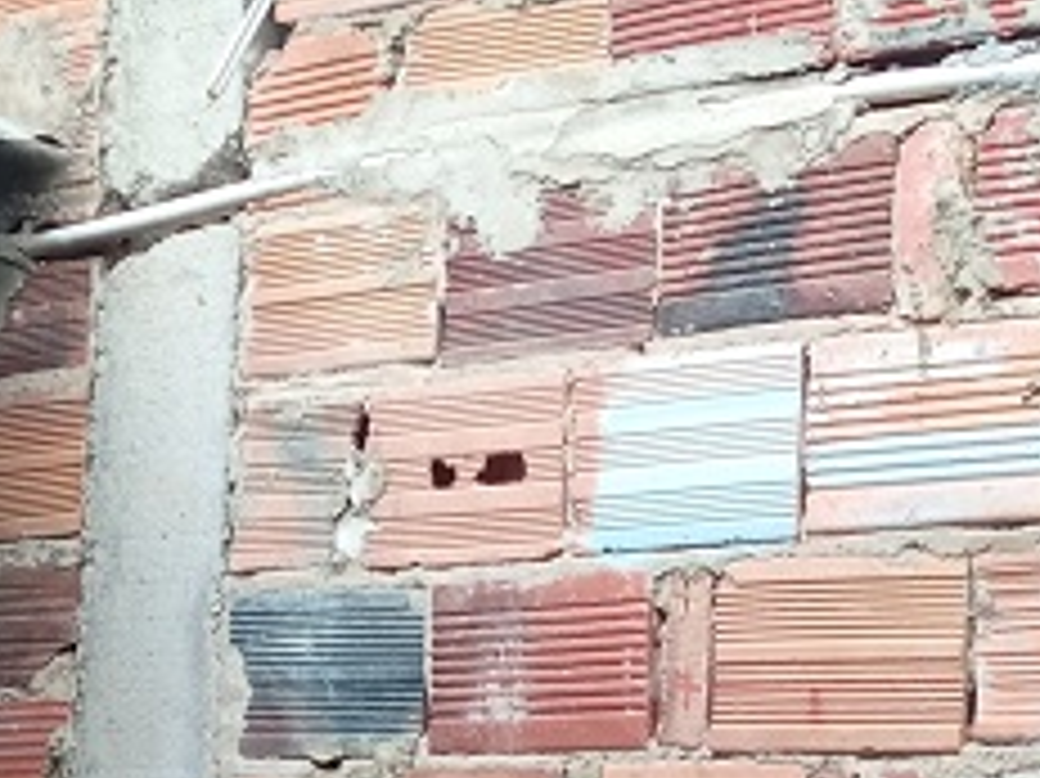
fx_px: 3513
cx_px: 351
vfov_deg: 12.6
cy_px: 436
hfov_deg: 16.8
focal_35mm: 117
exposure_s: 1/120
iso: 127
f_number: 2.2
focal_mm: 3.79
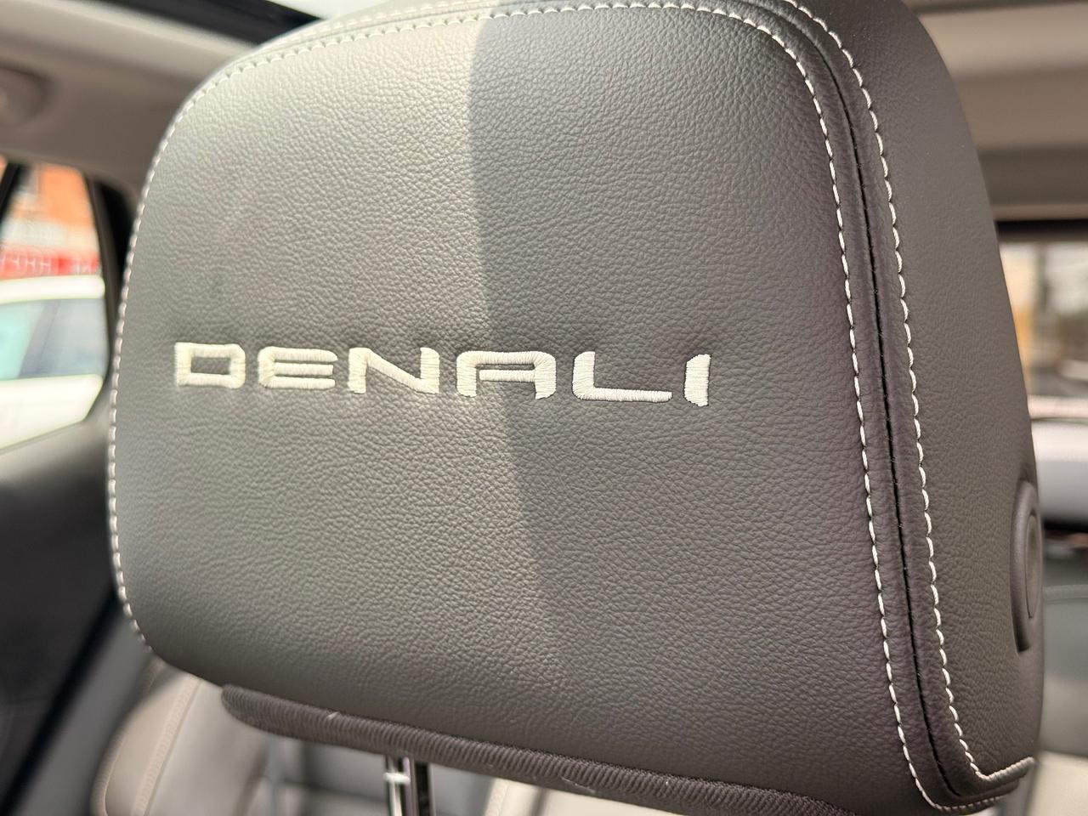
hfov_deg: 39.7
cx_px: 544
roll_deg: -1.7
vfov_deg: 30.3
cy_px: 408
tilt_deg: -0.6
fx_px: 1509
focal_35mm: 48
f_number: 1.78
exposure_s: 1/201
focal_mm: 6.76
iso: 100
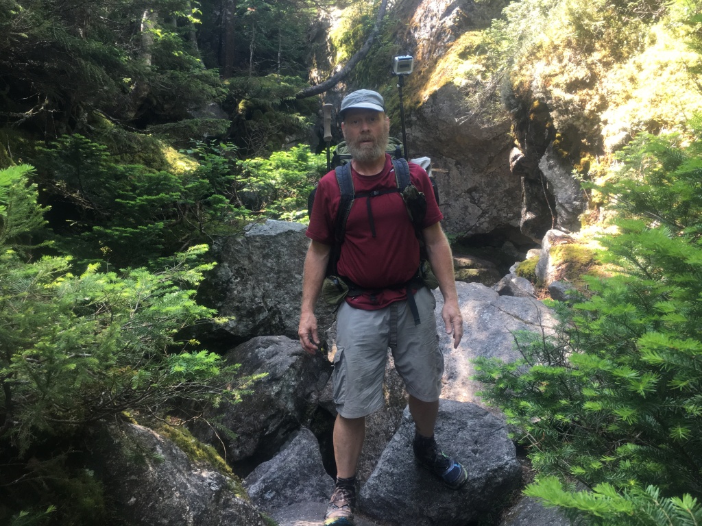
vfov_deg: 48.2
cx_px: 351
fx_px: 588
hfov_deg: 61.7
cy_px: 263
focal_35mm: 29
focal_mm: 4.15
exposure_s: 1/120
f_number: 2.2
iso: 40
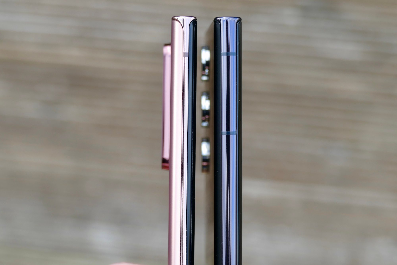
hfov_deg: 19.5
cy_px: 132
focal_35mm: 105
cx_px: 198
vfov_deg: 13.0
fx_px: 1158
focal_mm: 38.48
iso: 125
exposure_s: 1/125
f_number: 4.5
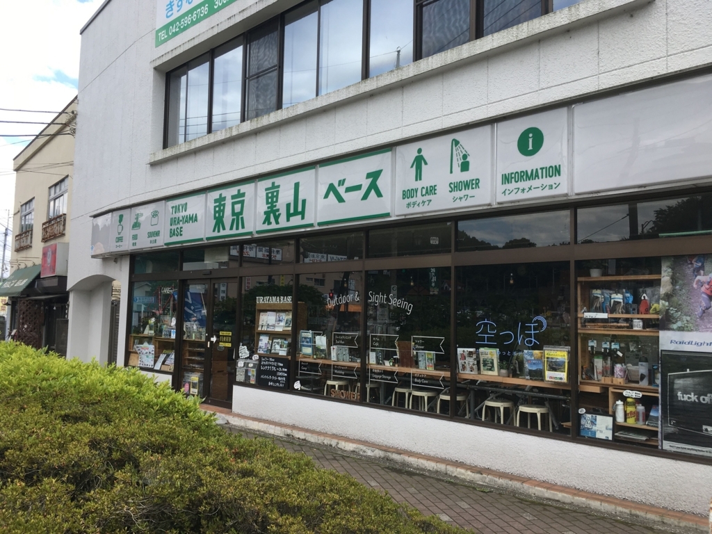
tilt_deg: +5.4
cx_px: 356
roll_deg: -1.5
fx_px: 596
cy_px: 267
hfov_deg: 61.7
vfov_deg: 48.2
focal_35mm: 29
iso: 25
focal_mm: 4.15
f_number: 2.2
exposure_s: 1/574
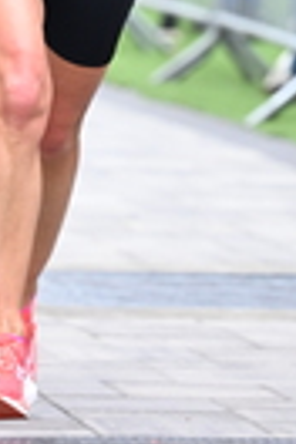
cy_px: -242
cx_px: 15
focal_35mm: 519
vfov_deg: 4.0
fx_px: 6400
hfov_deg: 2.6
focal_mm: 125
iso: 800
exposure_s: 1/1600
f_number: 2.8
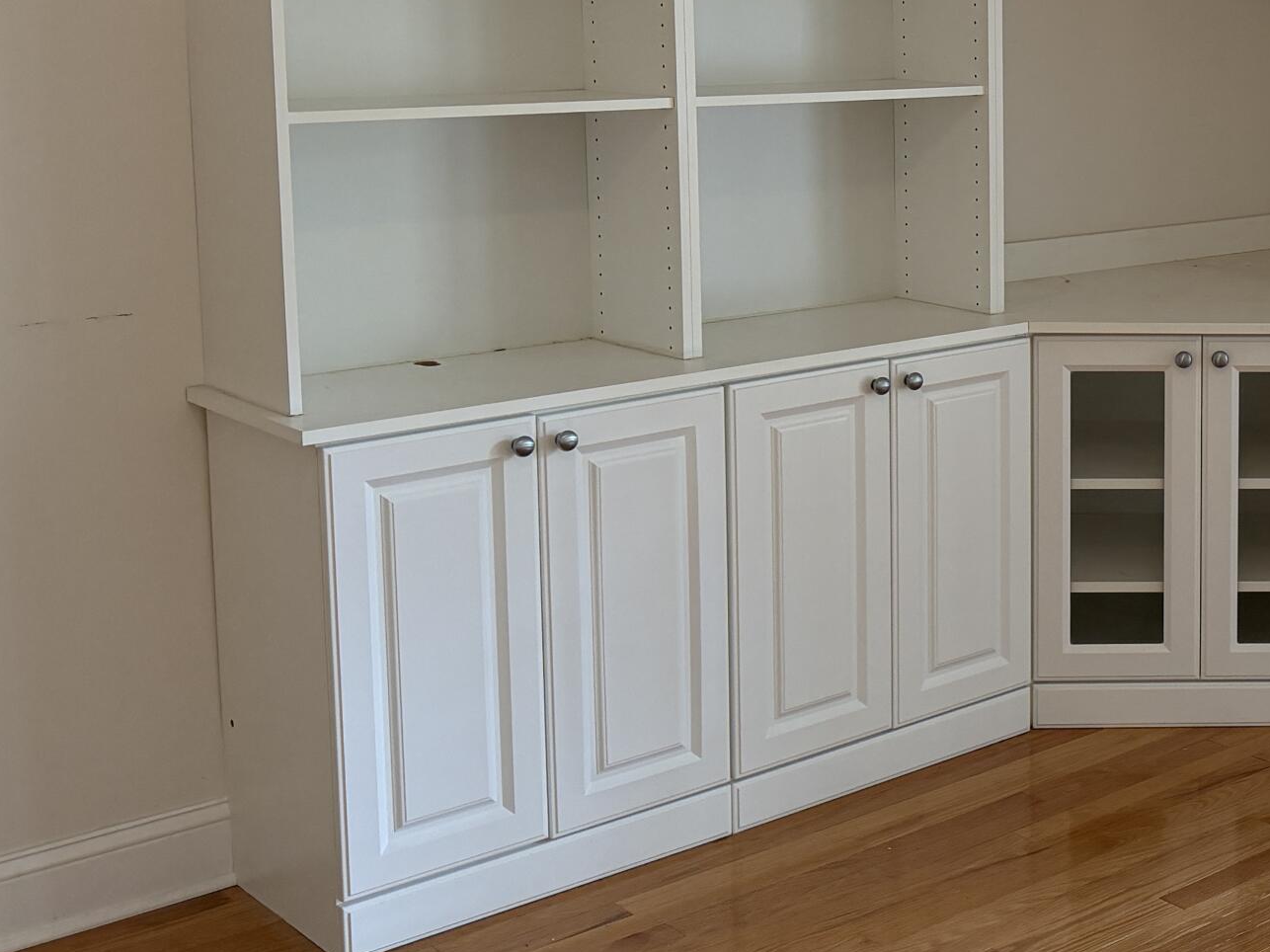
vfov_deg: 25.7
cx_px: 1304
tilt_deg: -6.6
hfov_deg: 31.5
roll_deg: +0.0
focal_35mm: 56
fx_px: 2054
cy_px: 202
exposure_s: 1/123
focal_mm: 6.76
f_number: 1.78
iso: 200
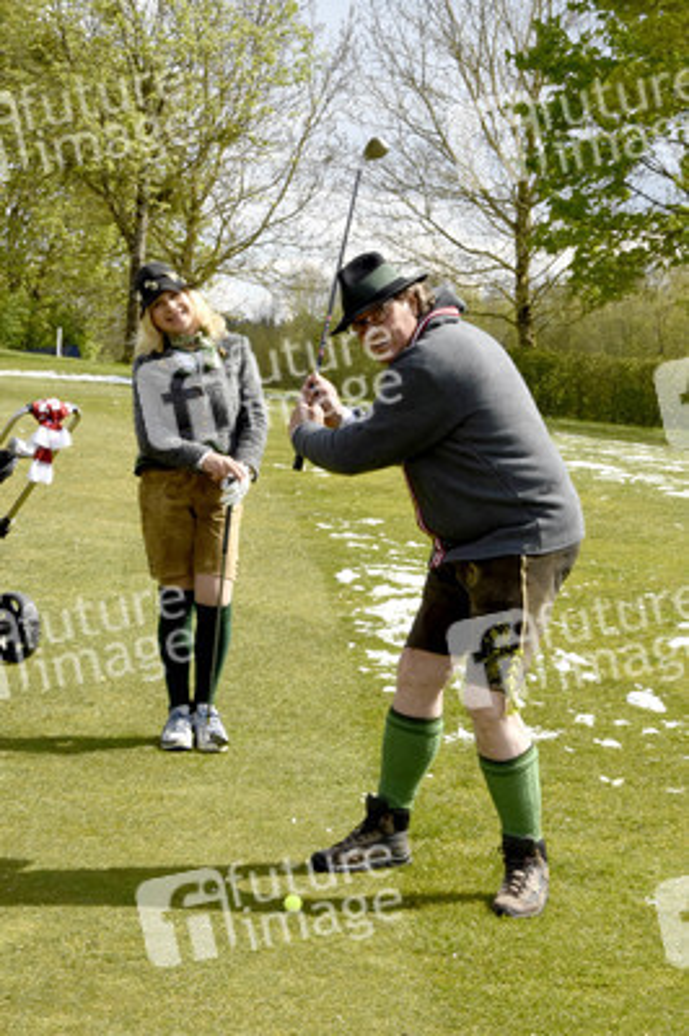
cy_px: 518
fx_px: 1941
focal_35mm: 68
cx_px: 344
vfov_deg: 29.9
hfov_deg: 20.1
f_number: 22
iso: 500
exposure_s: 1/160
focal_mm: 45
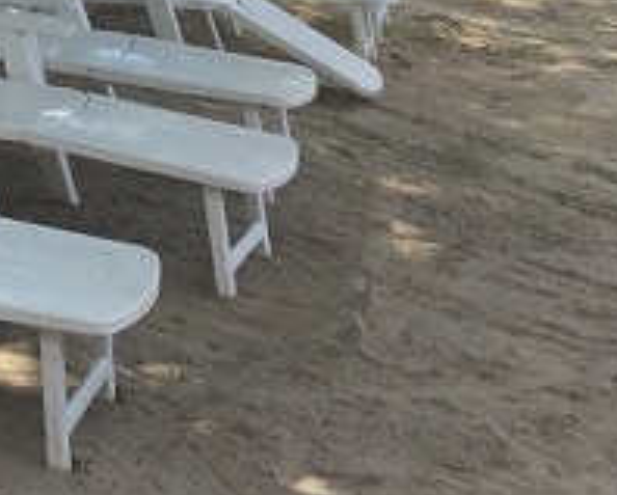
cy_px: -182
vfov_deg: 14.9
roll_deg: +0.6
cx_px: -365
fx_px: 1792
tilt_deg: -6.2
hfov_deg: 17.2
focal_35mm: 98
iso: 32
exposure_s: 1/1068
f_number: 2.2
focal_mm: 4.15
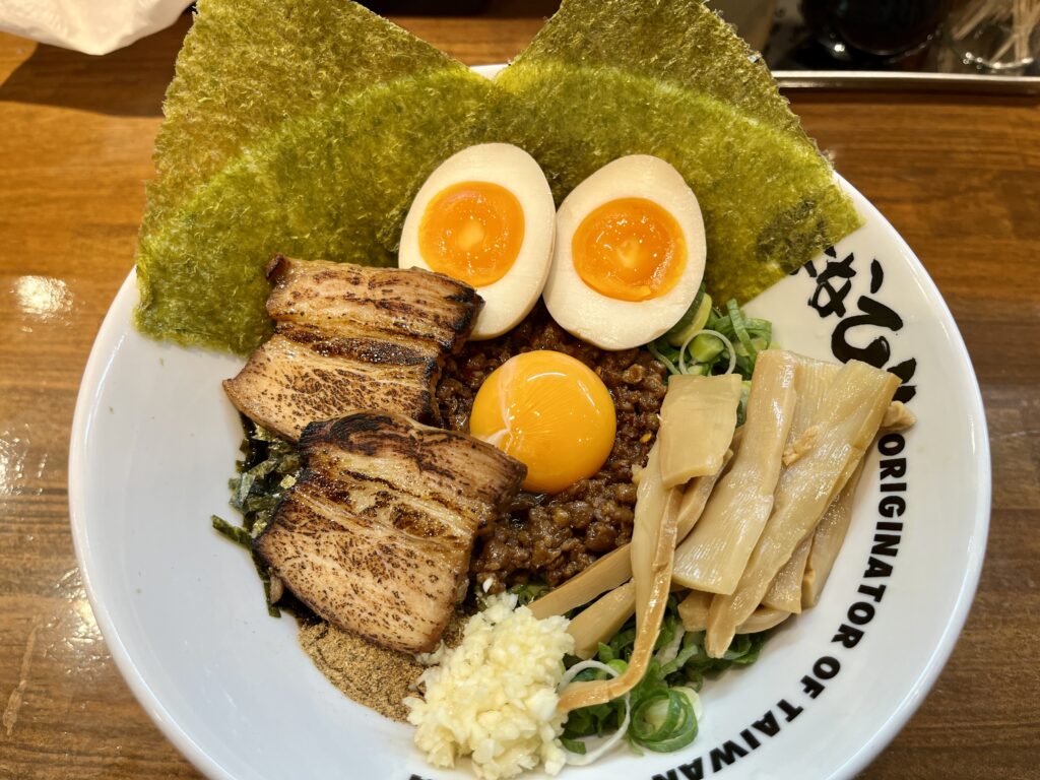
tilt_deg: -63.4
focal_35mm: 26
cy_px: 390
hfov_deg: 67.3
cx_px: 520
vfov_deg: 53.1
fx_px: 781
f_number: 1.6
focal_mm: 5.1
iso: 100
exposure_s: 1/120
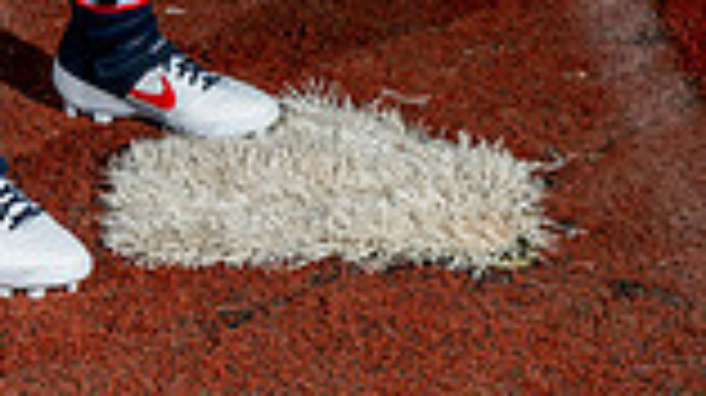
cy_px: -598
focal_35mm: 132
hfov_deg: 16.2
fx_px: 2469
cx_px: 166
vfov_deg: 8.3
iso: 125
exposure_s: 1/250
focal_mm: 44
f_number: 6.3
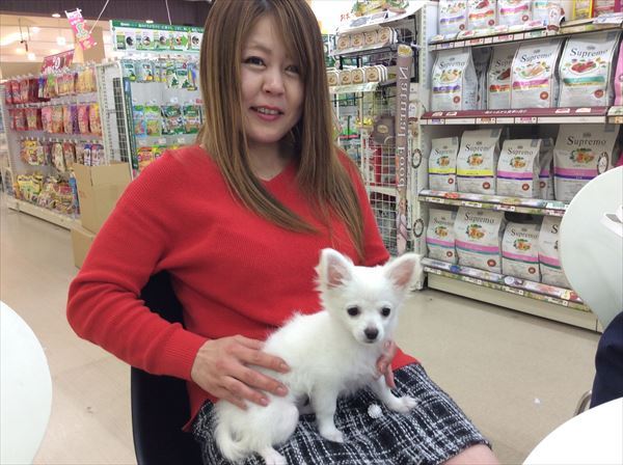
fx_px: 575
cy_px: 232
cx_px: 312
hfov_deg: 56.9
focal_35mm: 32
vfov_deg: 44.0
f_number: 2.4
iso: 50
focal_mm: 3.3
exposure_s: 1/24
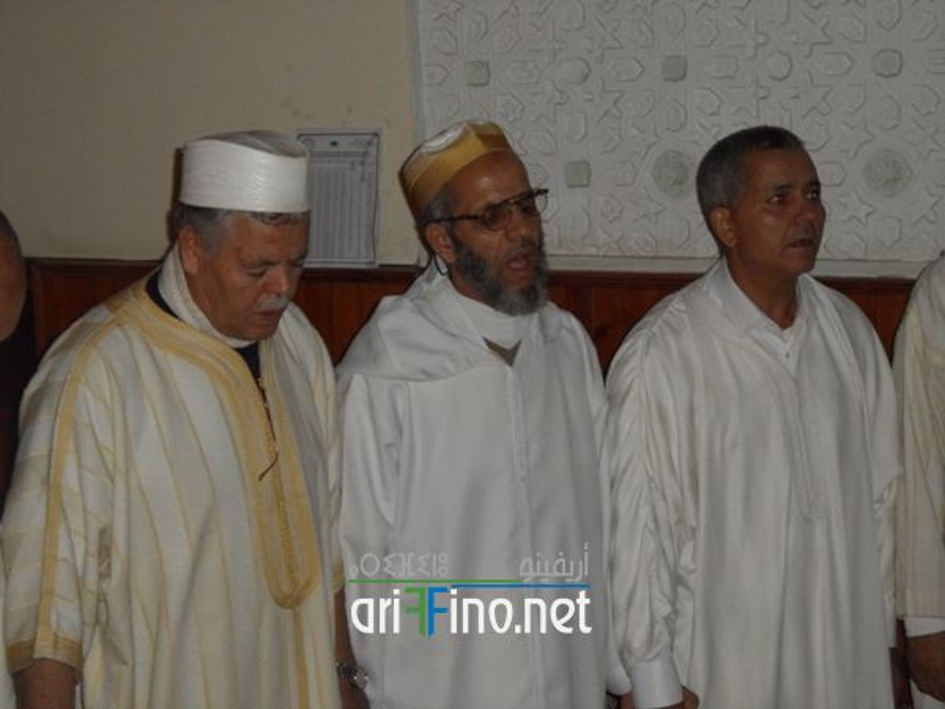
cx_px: 472
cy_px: 354
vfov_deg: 18.0
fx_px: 2239
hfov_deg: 23.8
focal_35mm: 82
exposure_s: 1/45
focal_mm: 15.4
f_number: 4.4
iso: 400
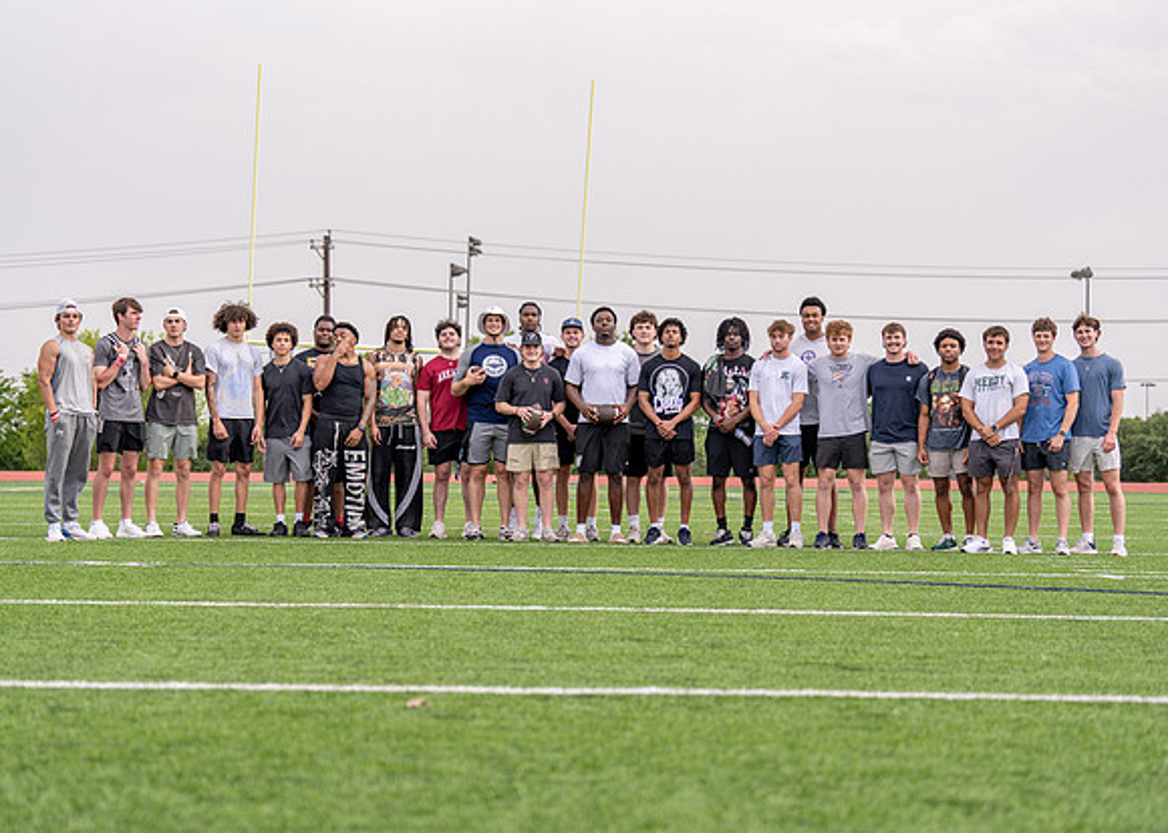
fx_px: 2800
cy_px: 427
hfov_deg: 23.6
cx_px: 561
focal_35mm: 84
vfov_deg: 16.9
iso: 100
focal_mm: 70
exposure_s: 1/640
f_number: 2.8
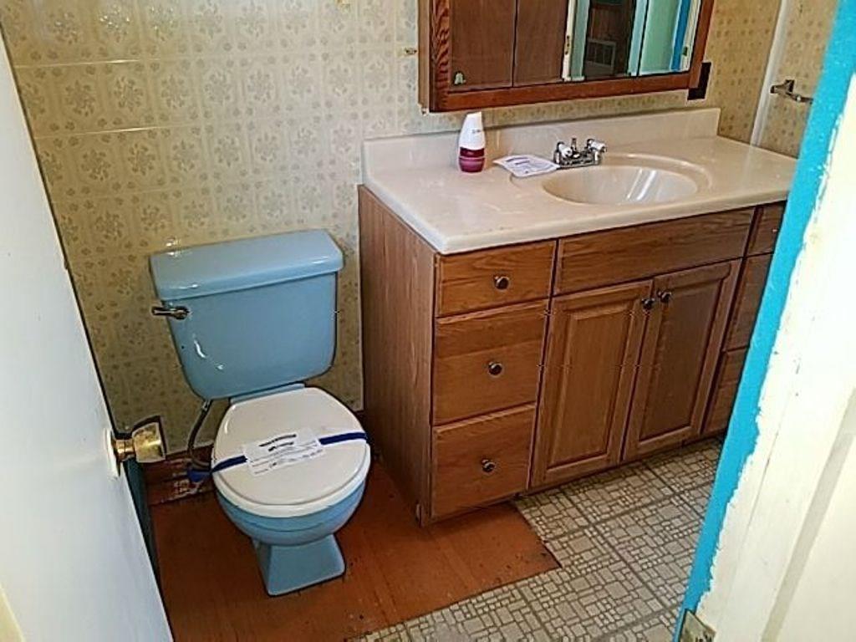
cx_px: 428
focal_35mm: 26
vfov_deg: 53.1
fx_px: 643
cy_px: 321
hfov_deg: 67.3
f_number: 1.7
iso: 100
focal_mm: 4.2
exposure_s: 1/40
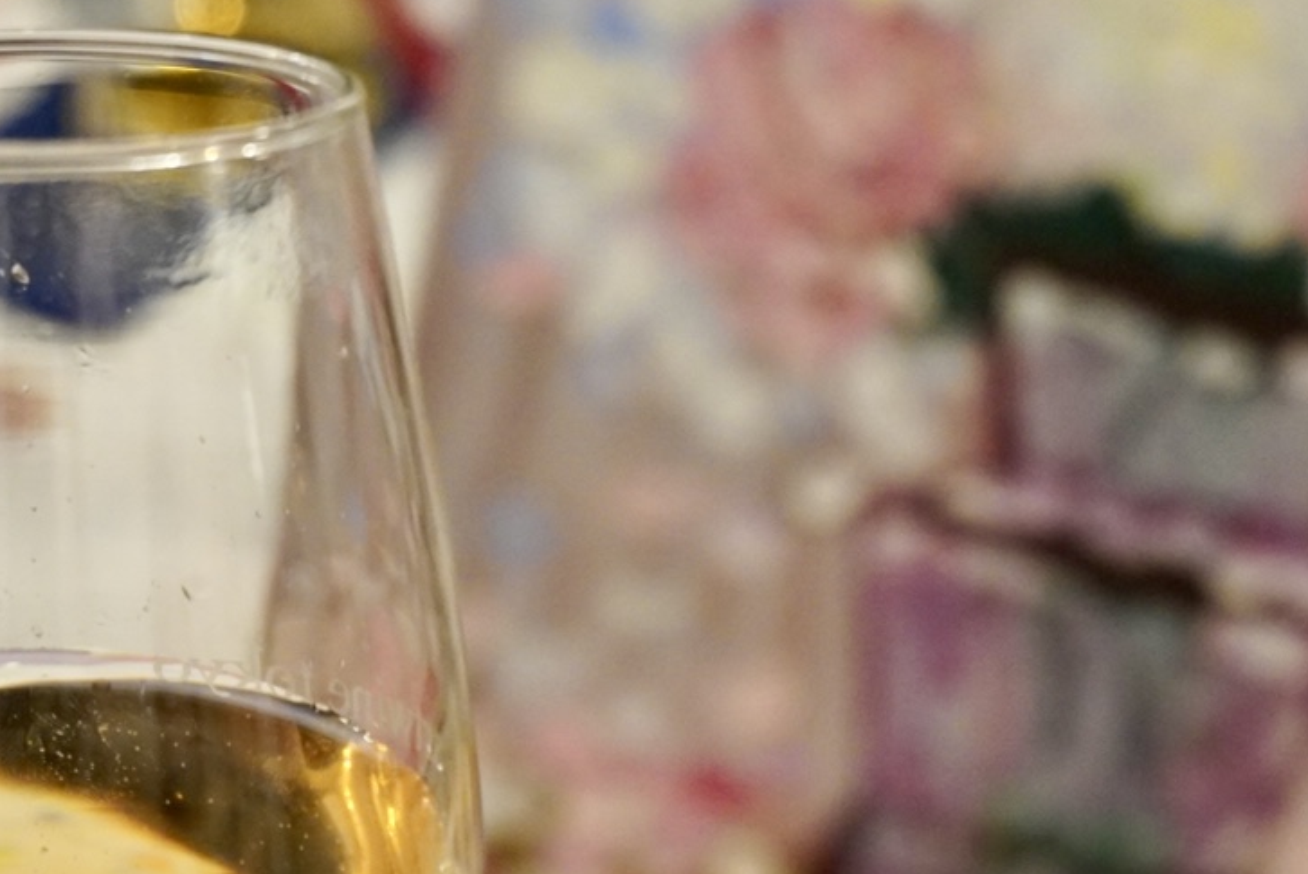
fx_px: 6071
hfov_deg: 12.3
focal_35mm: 167
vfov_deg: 8.2
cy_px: 759
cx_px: 699
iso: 2500
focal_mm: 50
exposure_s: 1/80
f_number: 5.6
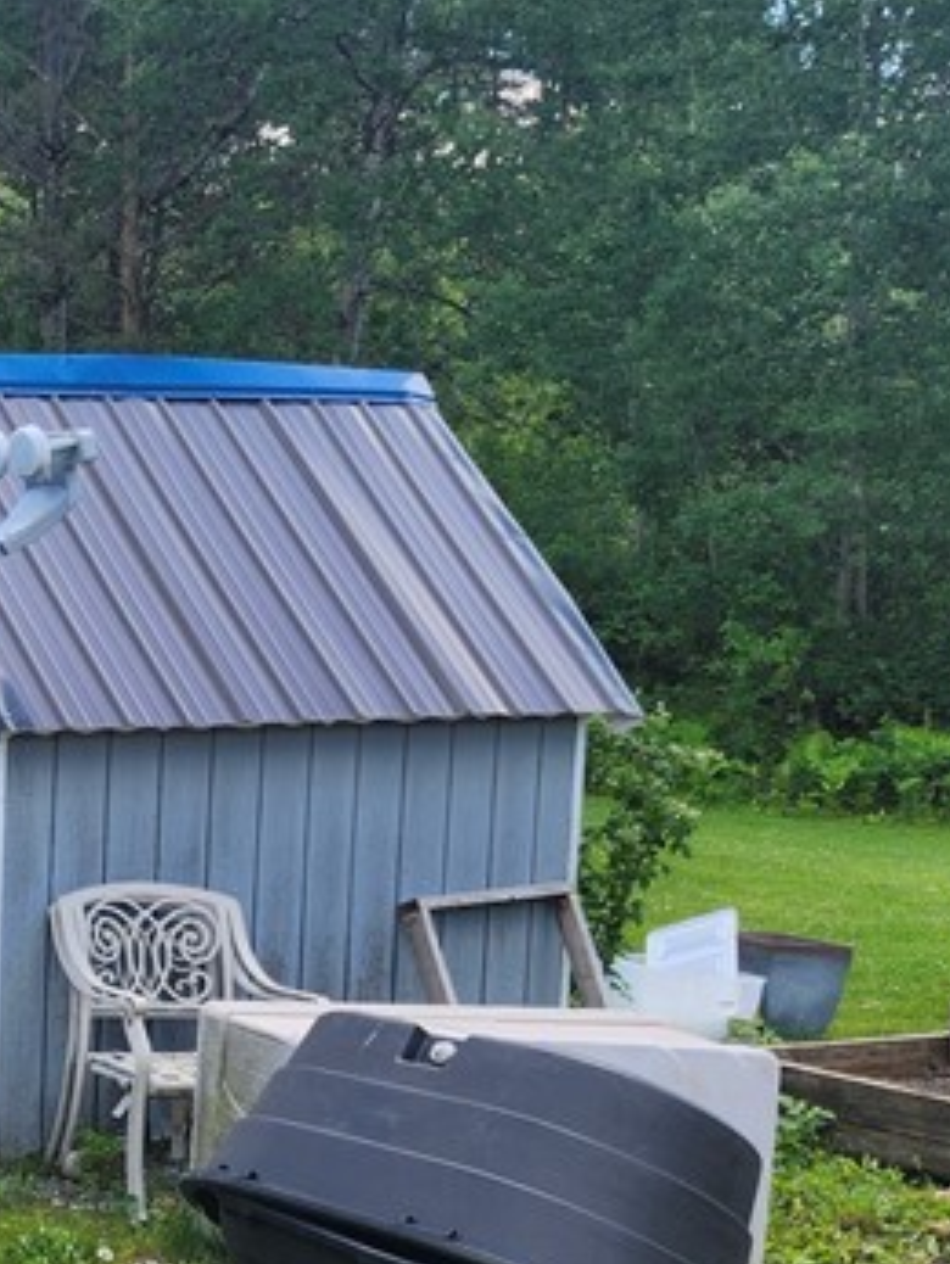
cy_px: 756
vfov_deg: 28.5
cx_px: -522
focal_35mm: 68
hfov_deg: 18.8
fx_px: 2485
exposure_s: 1/586
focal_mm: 5.54
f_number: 1.8
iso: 25
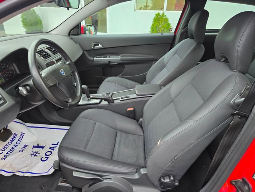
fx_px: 169
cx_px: 128
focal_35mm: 23
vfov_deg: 58.9
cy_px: 96
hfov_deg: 73.9
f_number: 1.7
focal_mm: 6.3
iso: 125
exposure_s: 1/180
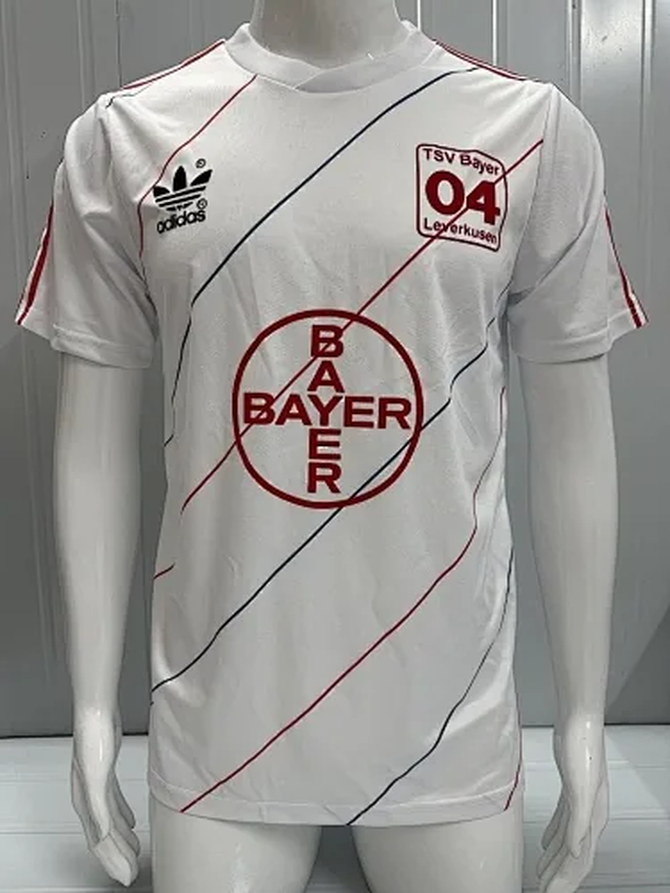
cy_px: 446
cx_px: 335
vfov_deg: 71.6
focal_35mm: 24
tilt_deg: -5.3
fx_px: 619
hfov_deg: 56.8
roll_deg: +0.2
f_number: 1.78
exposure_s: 1/100
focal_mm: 6.76
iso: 125
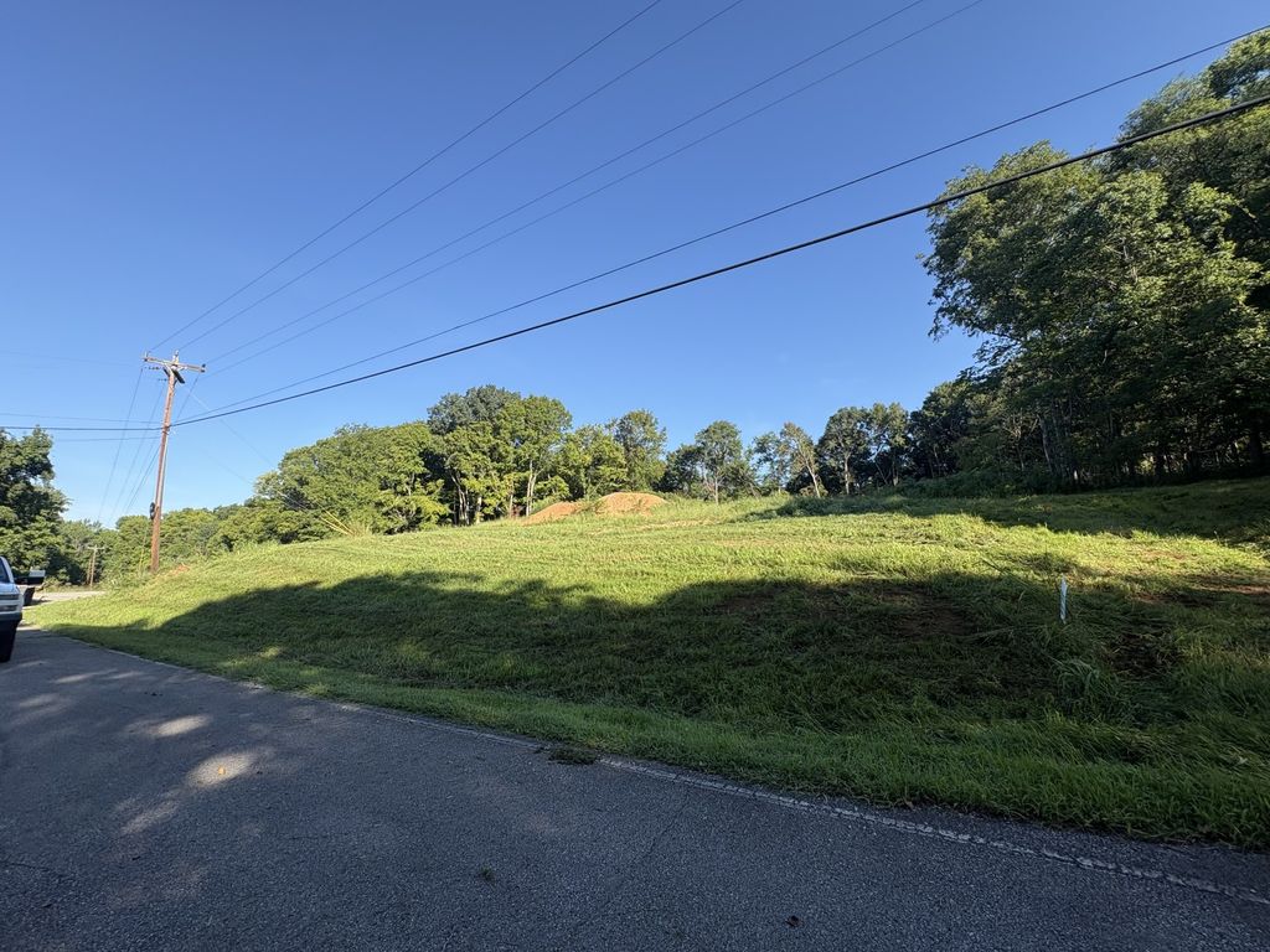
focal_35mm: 14
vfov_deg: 85.7
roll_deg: +0.1
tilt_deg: +9.6
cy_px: 476
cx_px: 635
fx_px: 514
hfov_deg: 102.1
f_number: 2.2
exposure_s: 1/910
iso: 50
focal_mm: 2.22
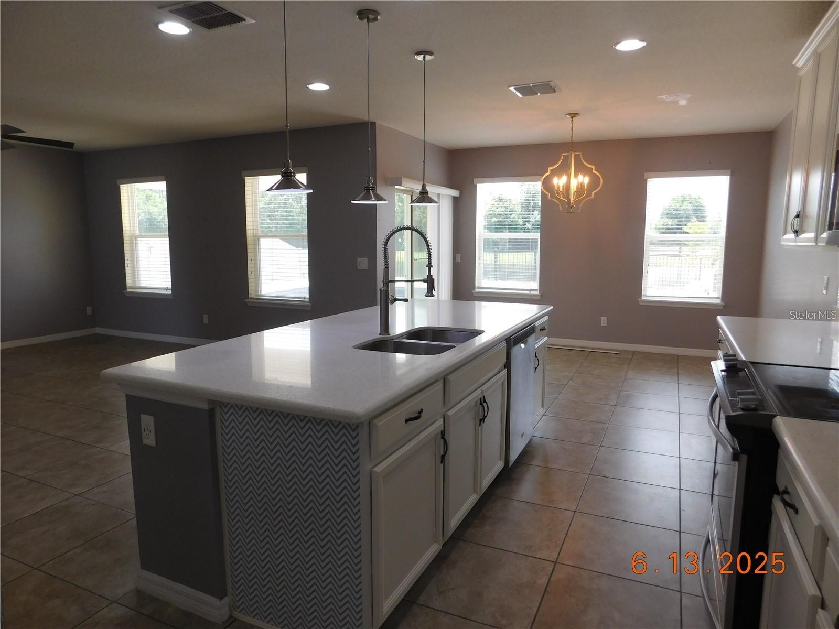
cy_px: 314
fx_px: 557
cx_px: 420
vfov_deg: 58.9
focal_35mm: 23
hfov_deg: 73.9
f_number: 3
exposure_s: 1/125
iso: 125
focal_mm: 4
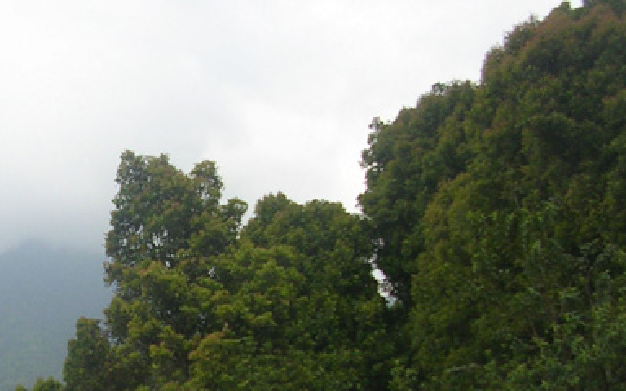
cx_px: -16
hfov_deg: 23.5
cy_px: 424
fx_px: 1433
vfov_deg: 15.2
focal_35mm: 84
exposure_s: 1/444
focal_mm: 5.8
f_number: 2.8
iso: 50
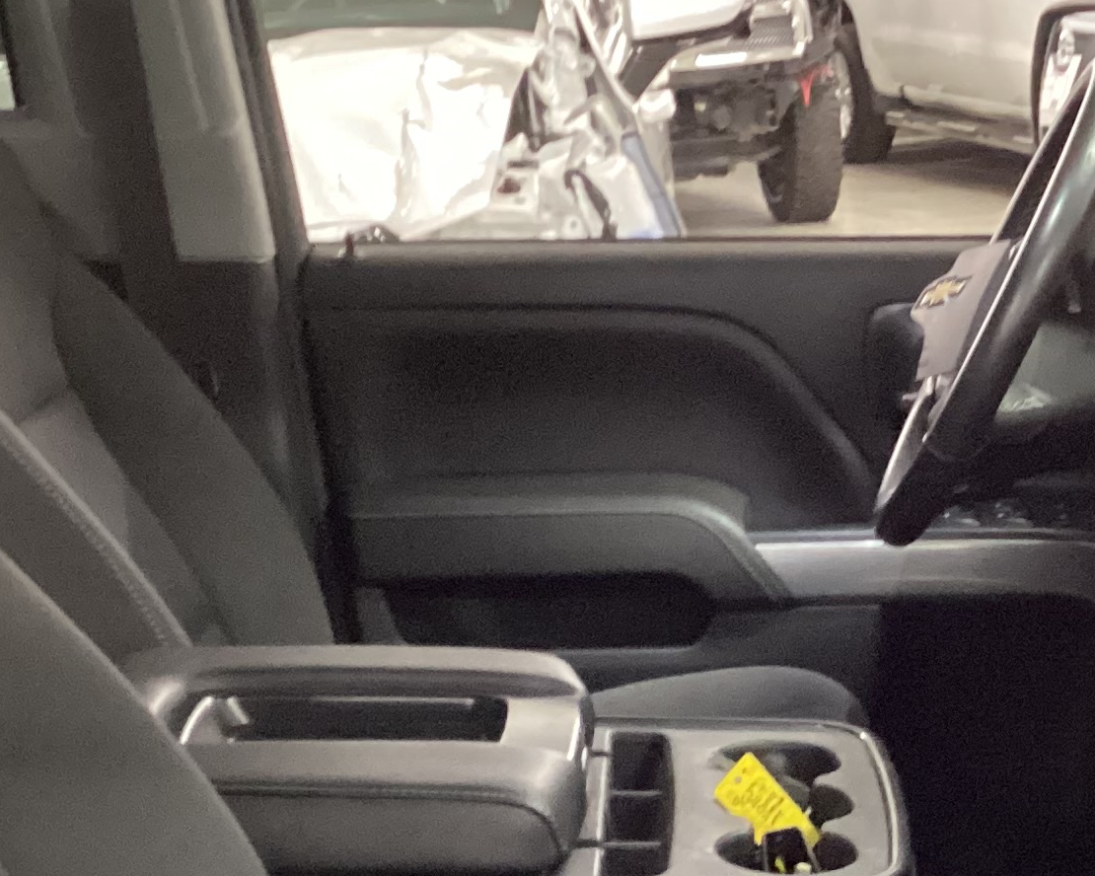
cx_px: 754
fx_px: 2884
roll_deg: +3.1
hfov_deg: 21.4
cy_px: 823
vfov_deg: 17.0
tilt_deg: -19.5
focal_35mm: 89
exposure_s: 1/25
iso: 640
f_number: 2.4
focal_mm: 3.3
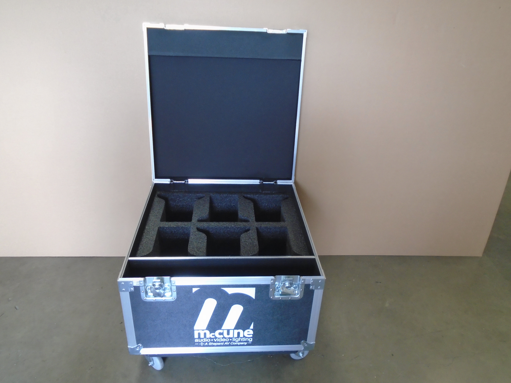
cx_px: 256
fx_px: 384
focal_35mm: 26
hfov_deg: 67.3
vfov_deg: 53.1
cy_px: 192
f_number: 3.2
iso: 200
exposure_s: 1/40
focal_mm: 4.6
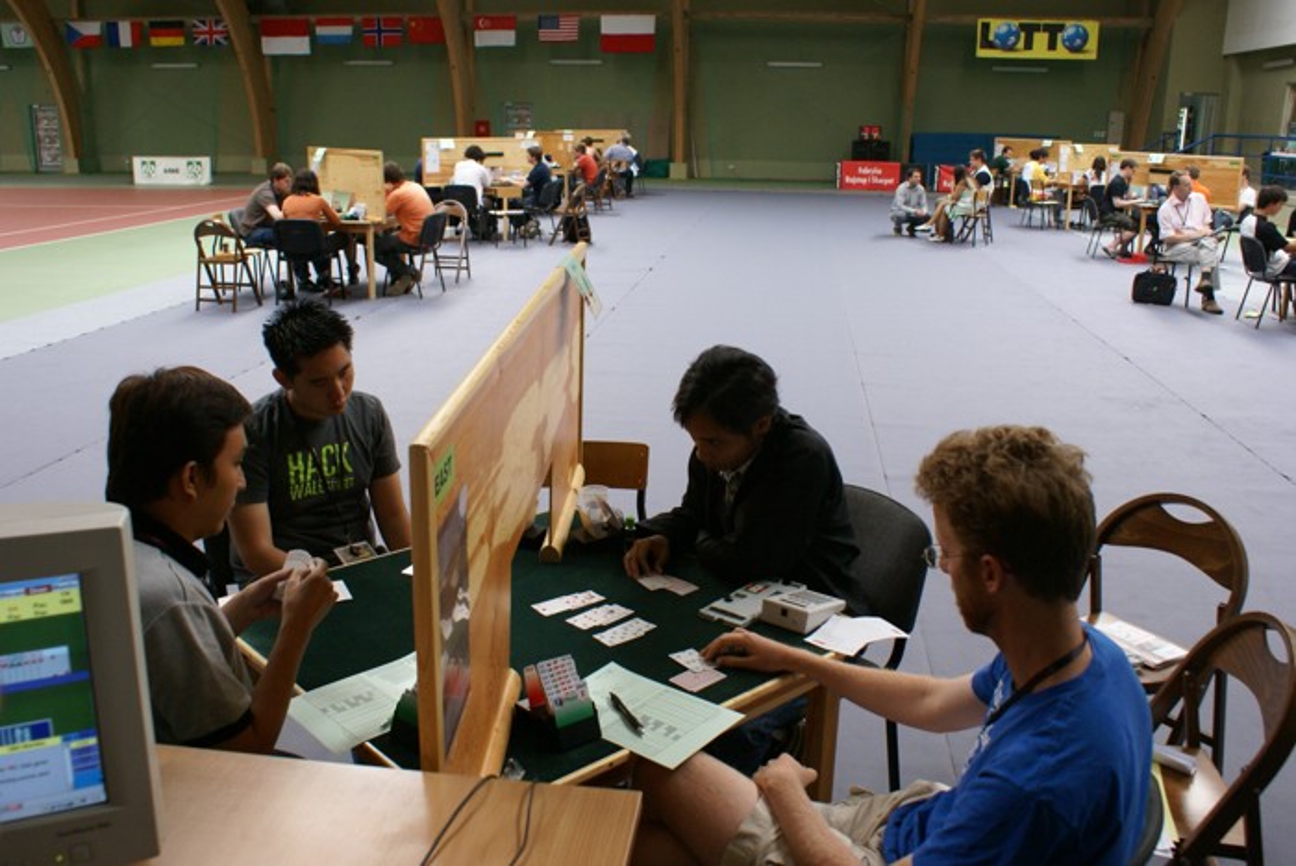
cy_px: 433
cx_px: 648
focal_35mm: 30
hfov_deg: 61.9
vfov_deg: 43.7
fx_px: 1081
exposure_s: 1/40
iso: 400
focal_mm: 20
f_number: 5.6
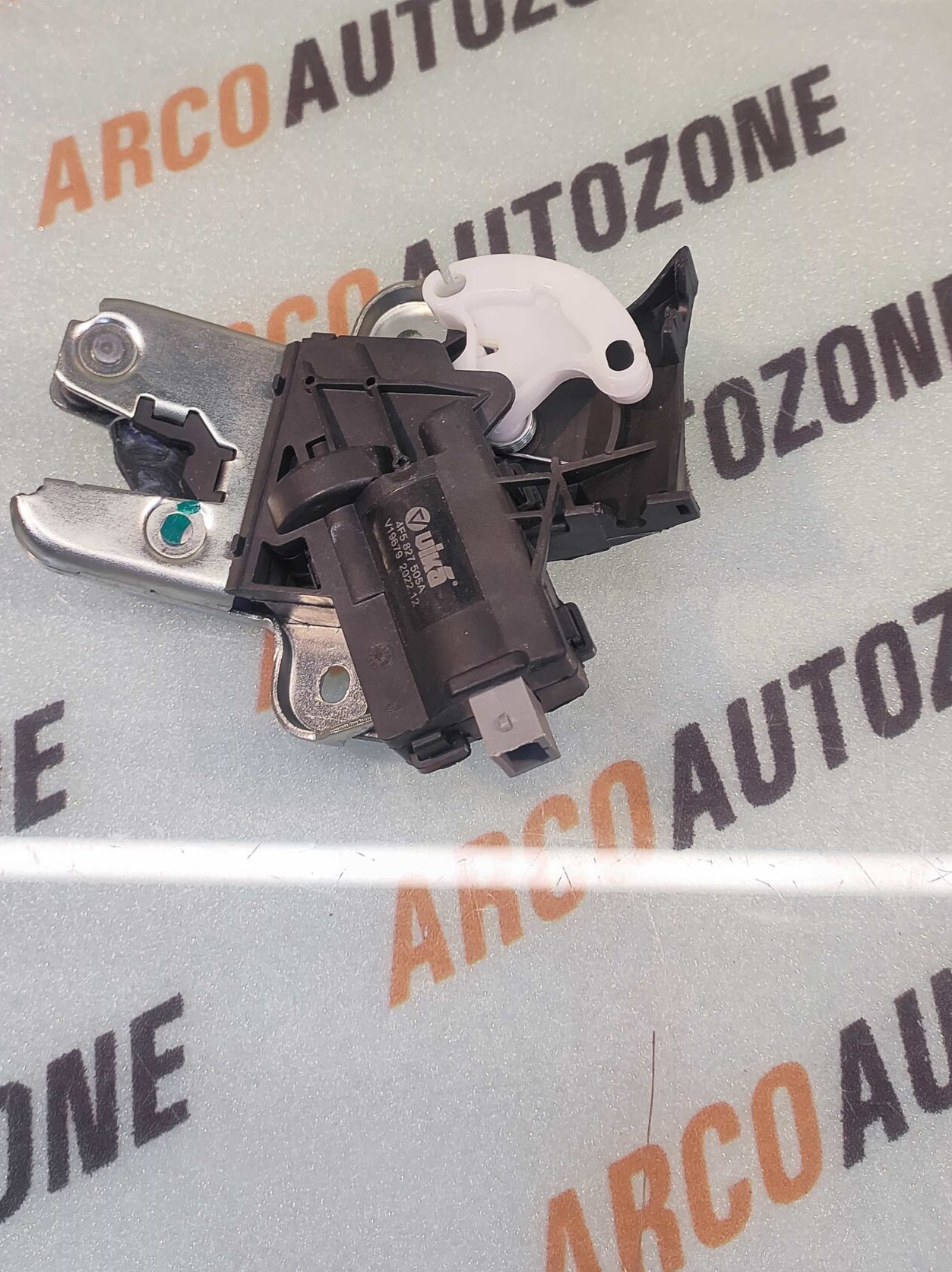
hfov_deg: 52.8
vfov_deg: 65.7
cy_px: 432
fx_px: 955
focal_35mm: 26
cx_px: 409
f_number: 1.79
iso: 114
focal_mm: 4.74
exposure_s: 1/33
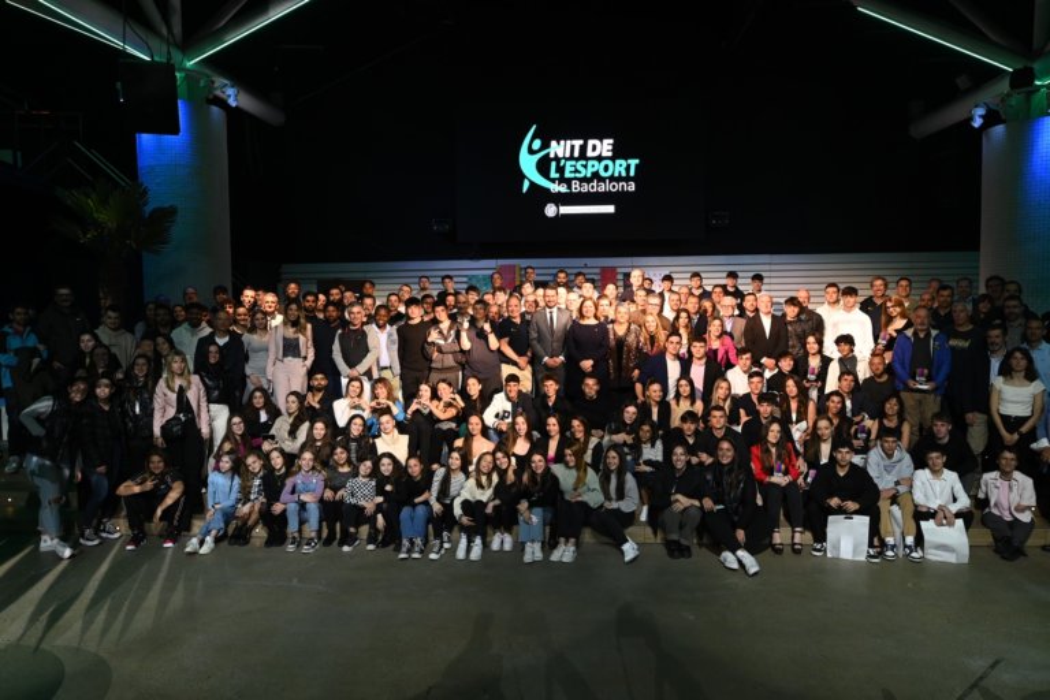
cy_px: 350
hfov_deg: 73.7
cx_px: 525
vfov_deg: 53.1
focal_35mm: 24
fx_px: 700
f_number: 8
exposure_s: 1/125
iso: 2000
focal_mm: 24
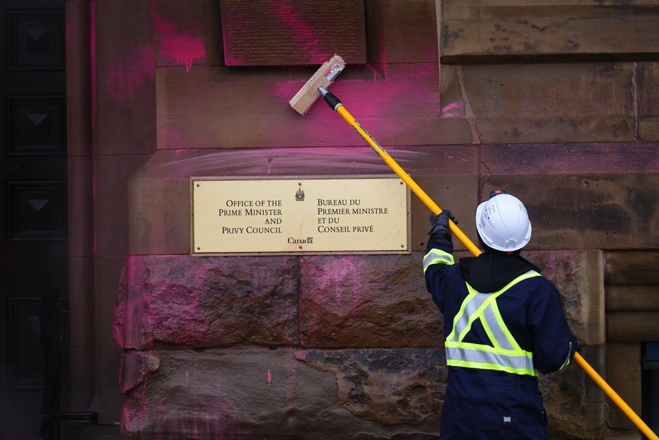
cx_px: 330
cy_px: 220
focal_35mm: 280
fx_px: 5126
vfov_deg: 4.9
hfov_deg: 7.4
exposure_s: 1/320
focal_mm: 280
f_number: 4
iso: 125
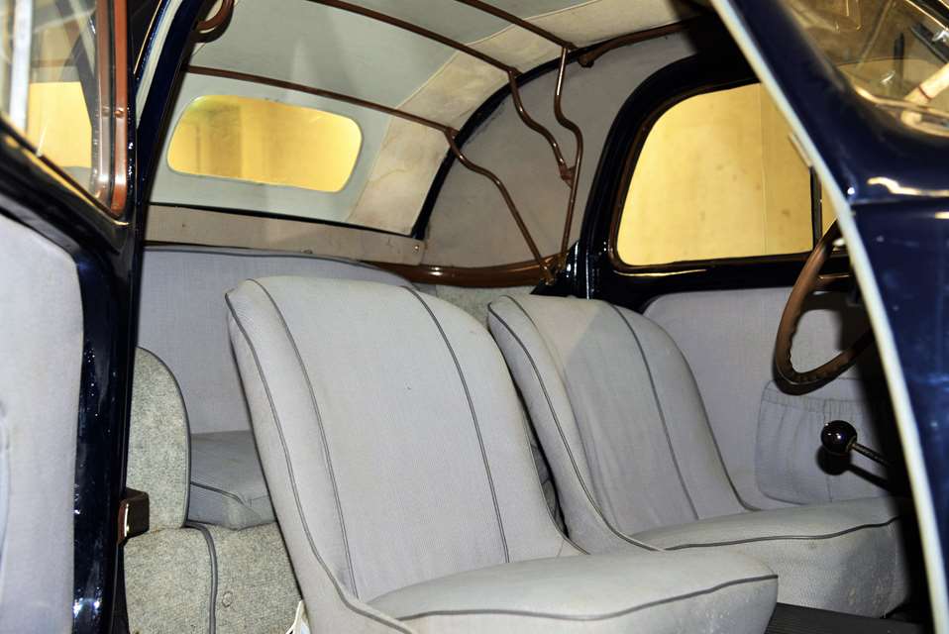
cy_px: 317
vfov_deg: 30.6
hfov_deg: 44.5
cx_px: 474
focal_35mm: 44
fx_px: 1161
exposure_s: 1/60
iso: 800
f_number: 4
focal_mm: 44
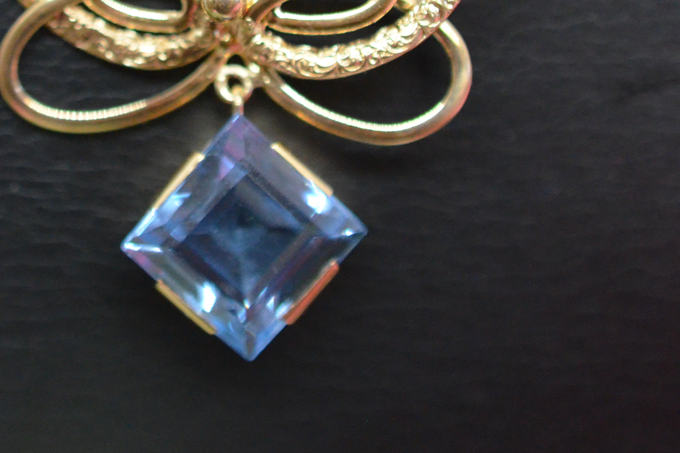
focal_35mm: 132
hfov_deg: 15.5
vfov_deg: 10.3
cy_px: -18
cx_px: 211
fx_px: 2493
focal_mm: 40
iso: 3200
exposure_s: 1/1000
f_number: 4
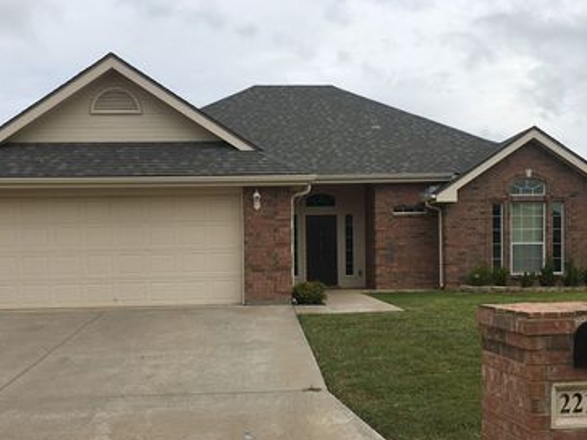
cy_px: 287
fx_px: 678
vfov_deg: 35.6
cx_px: 285
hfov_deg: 46.8
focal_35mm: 40
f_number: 2.2
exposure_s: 1/1709
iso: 25
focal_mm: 4.15
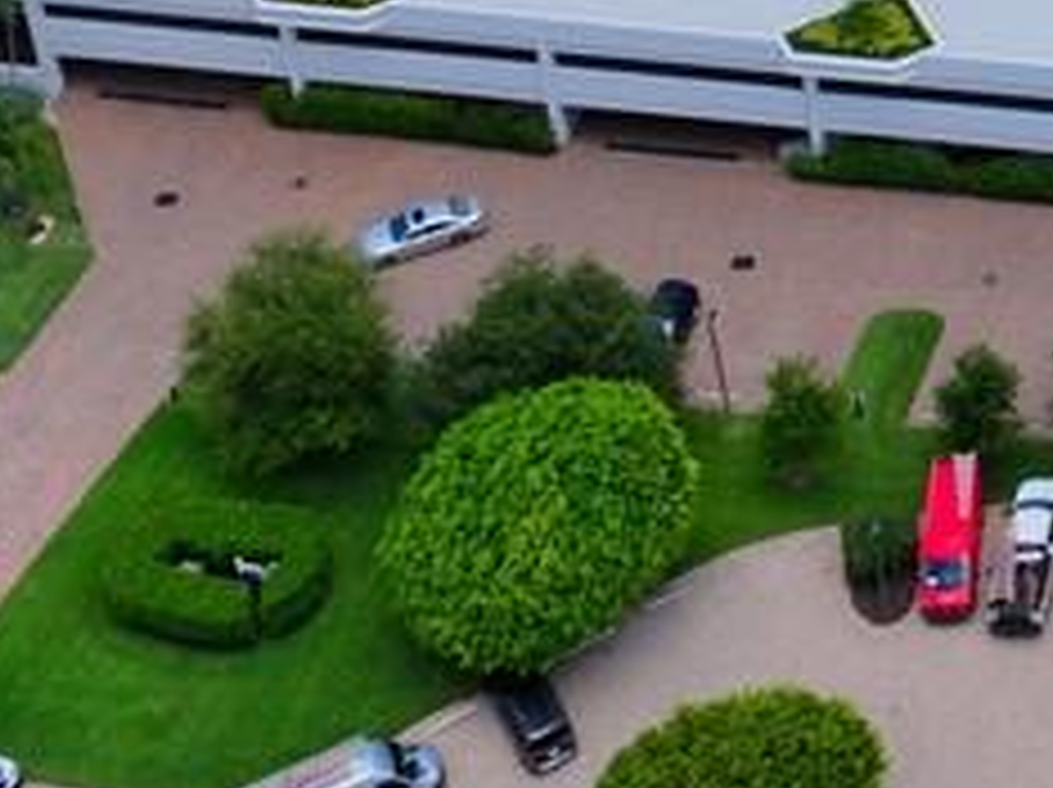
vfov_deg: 12.3
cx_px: 1557
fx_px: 3191
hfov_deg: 17.0
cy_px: -840
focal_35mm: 105
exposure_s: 1/100
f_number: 11
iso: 100
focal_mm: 12.29
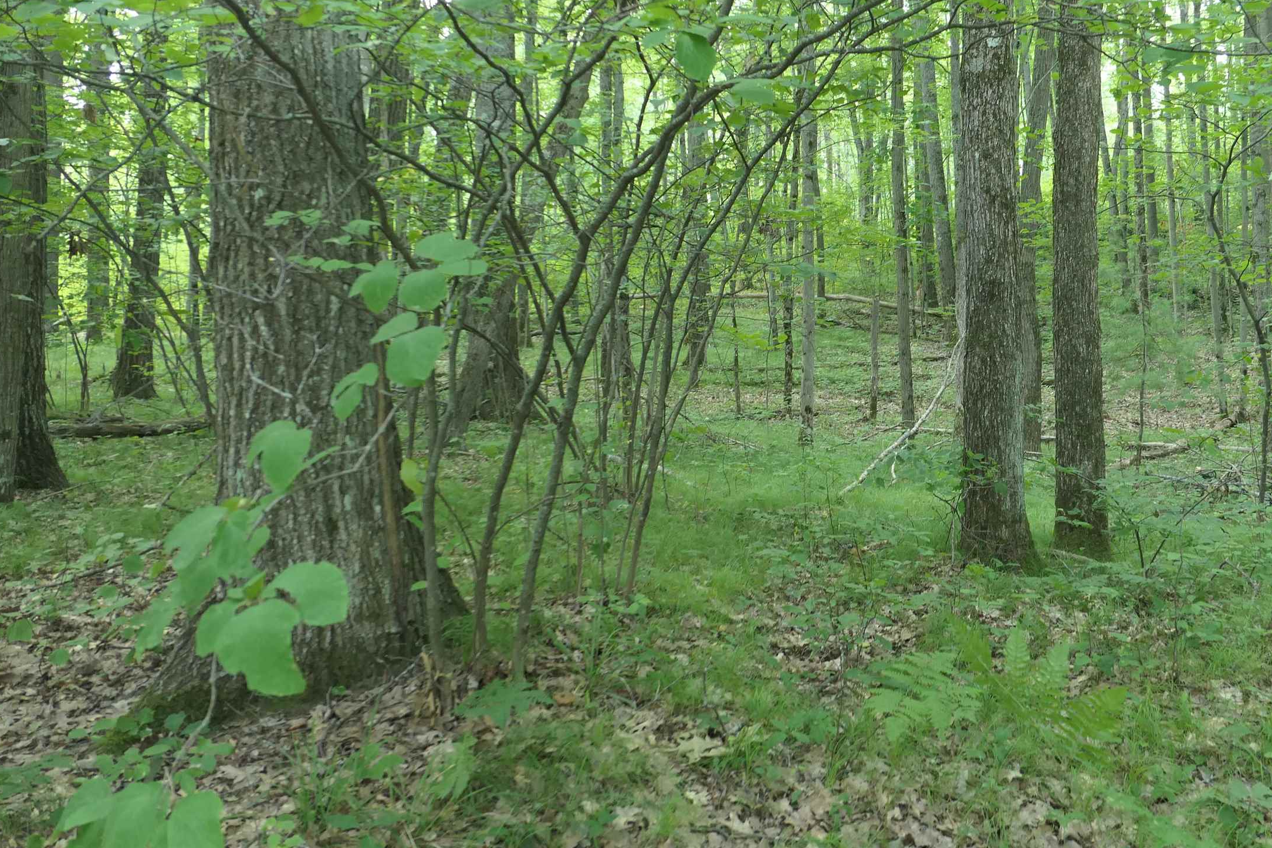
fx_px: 1201
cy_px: 314
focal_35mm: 34
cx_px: 838
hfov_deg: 54.8
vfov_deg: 38.6
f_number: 2.8
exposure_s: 1/60
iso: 500
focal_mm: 8.8
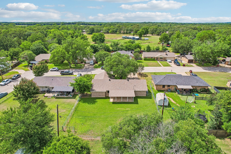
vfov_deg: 57.2
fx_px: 141
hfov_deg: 78.6
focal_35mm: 22
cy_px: 77
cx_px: 116
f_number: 2.8
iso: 110
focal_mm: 8.4
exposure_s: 1/1600
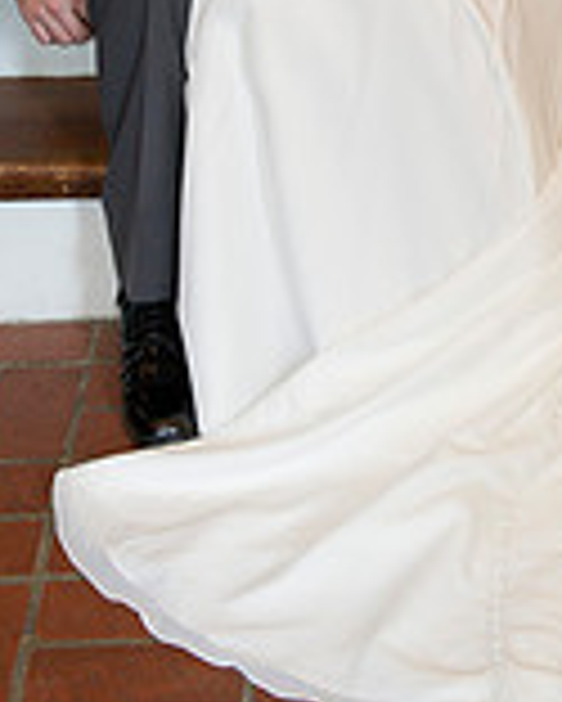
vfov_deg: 17.2
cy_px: -81
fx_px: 2243
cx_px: 330
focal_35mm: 108
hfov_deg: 14.3
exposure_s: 1/100
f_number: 5
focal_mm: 40
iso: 800
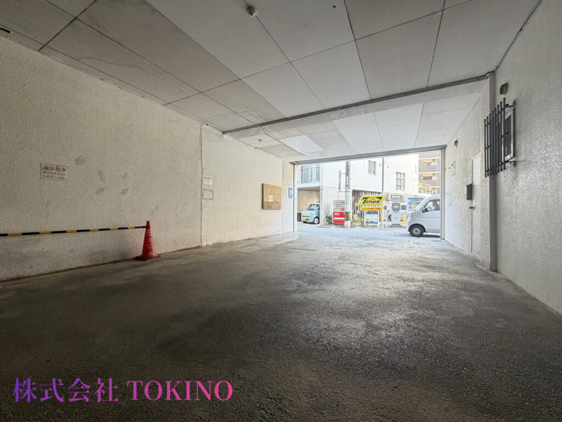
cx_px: 281
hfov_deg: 102.1
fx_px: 227
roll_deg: +0.6
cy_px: 211
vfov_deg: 85.7
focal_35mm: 14
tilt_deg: +0.4
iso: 200
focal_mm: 2.22
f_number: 2.2
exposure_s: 1/121
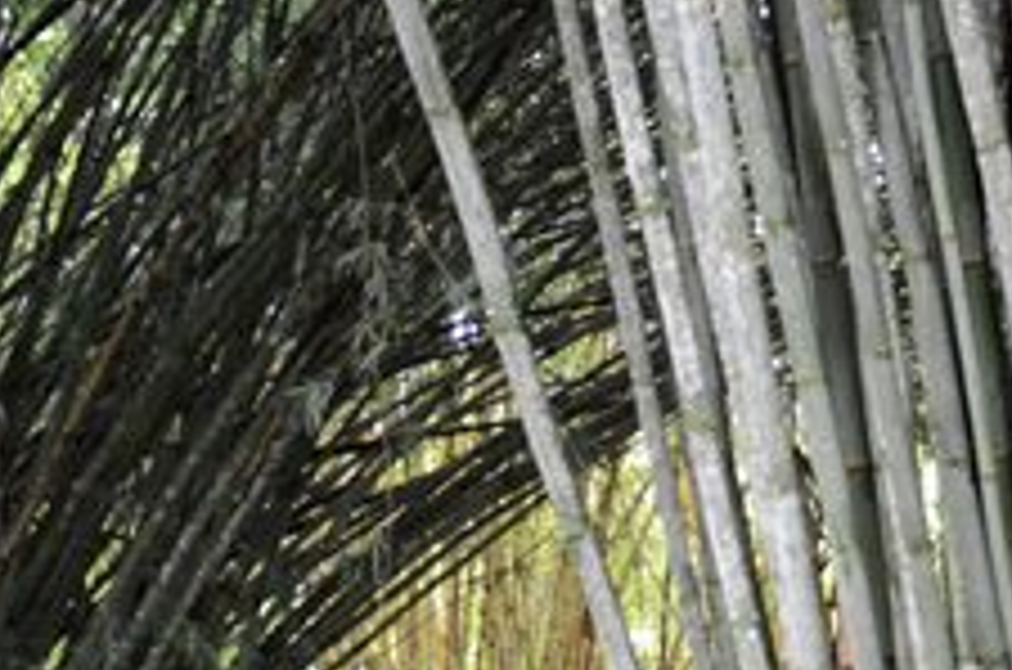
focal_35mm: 108
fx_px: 3030
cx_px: 58
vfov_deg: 12.6
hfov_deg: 18.6
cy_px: 405
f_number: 3.5
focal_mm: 18
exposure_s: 1/30
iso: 800
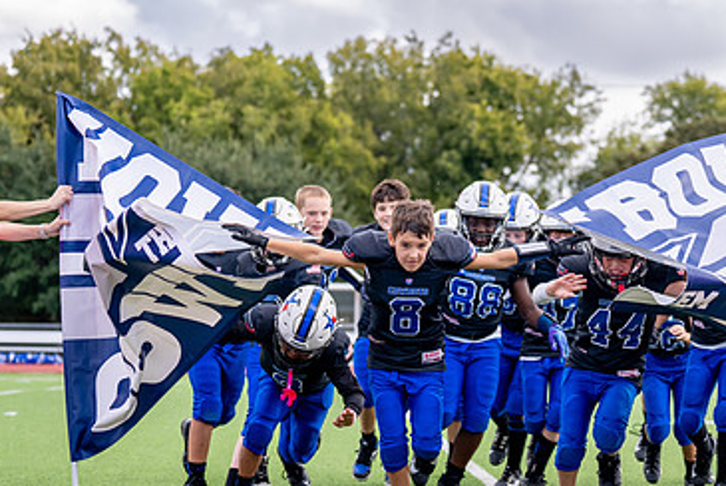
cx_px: 446
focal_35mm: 130
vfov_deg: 10.6
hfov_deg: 15.7
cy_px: 273
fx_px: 2624
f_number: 2.8
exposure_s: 1/2000
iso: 250
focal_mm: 70
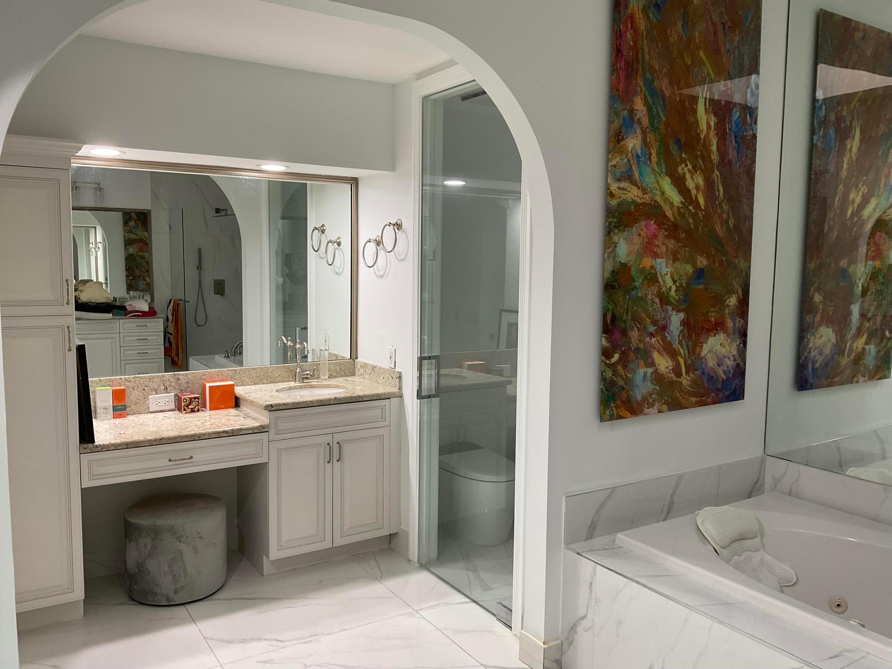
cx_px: 446
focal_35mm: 29
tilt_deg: -5.5
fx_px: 747
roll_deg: -0.9
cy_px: 334
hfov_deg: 61.7
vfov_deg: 48.2
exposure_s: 1/60
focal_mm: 3
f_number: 1.8
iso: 50
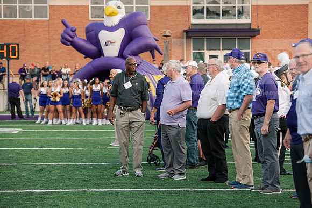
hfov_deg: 17.1
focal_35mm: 120
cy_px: 104
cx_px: 156
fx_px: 1040
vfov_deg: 11.4
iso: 800
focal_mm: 120
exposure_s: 1/640
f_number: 4.5
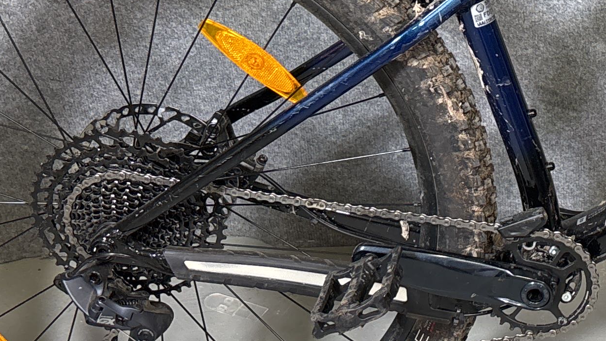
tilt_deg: -26.3
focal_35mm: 92
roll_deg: -1.5
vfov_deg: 12.9
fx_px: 1478
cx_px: 725
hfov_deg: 21.5
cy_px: -24
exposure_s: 1/50
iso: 200
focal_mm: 5.96
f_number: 1.6
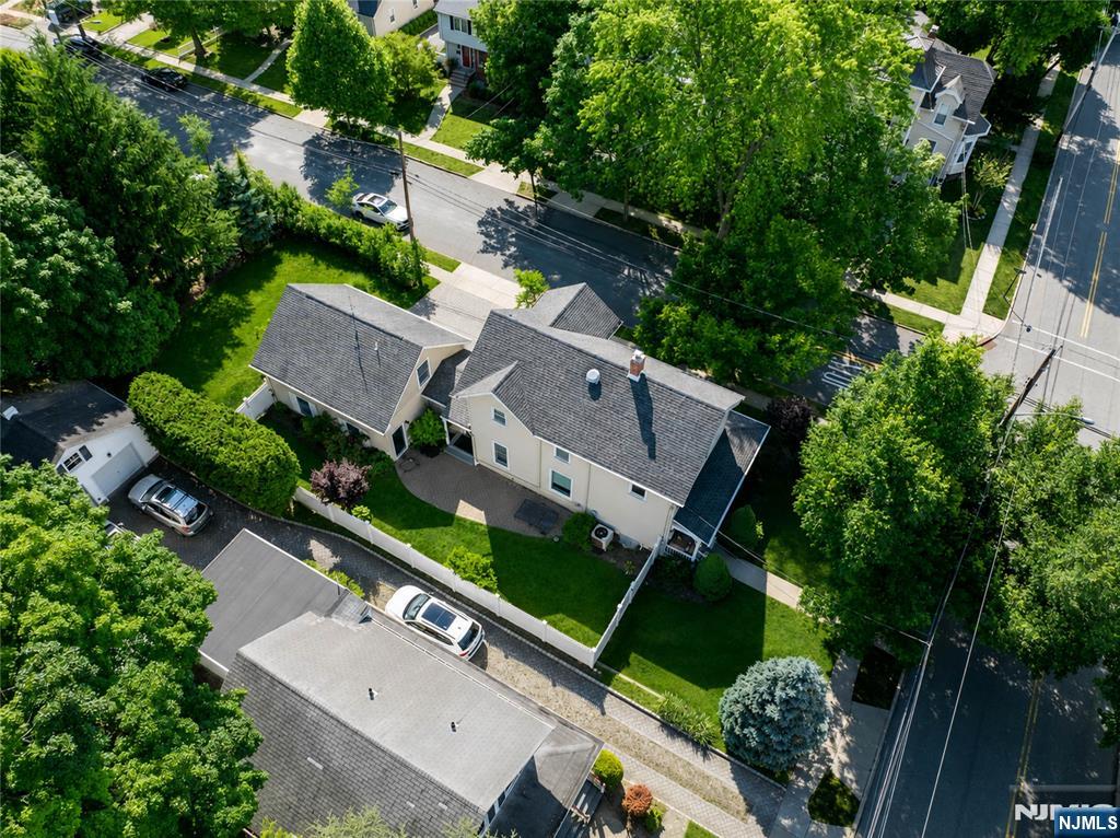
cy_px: 419
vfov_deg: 56.7
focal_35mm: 24
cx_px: 560
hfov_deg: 71.6
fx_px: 776
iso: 120
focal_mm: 12.29
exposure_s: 1/1600
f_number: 2.8
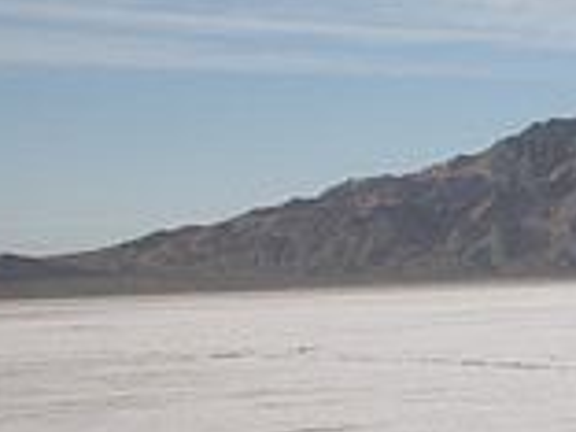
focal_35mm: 111
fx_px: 1847
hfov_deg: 15.3
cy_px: 210
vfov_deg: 13.3
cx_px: 1030
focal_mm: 31
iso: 200
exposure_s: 1/800
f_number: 8
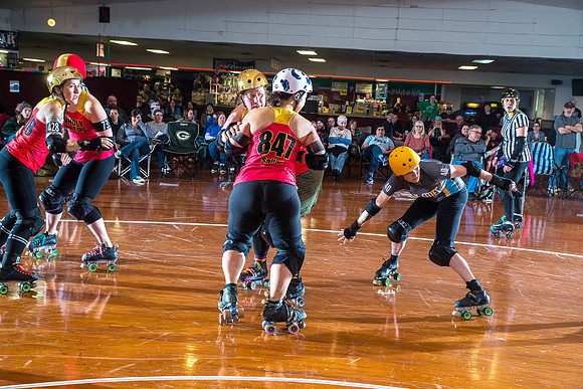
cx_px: 292
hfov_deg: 44.5
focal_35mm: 44
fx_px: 713
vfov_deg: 30.5
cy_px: 194
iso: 800
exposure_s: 1/160
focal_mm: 44
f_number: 5.6
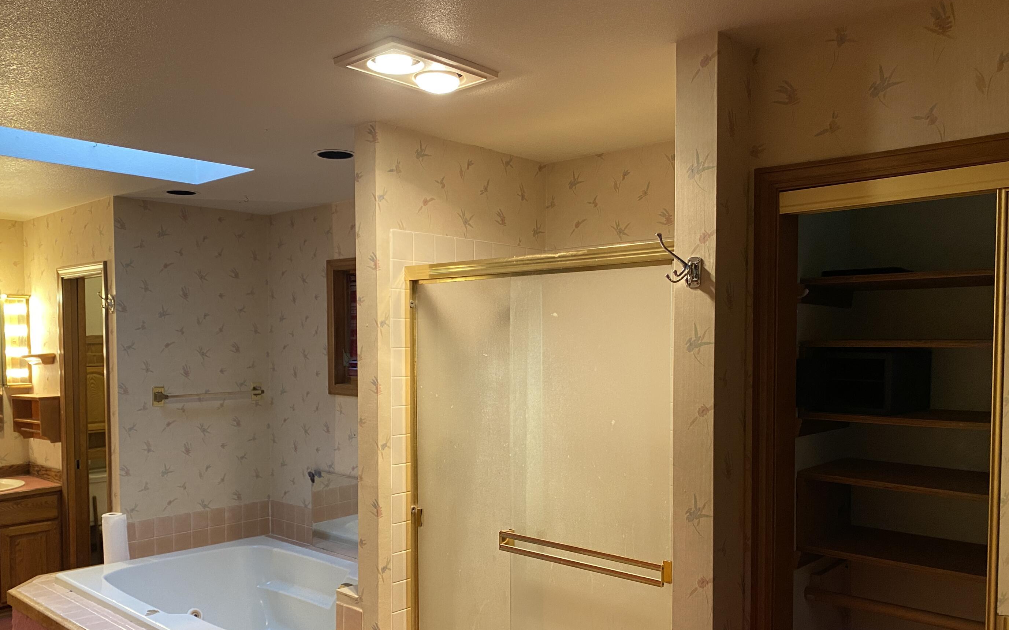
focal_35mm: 30
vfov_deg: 41.6
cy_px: 390
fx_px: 825
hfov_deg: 62.9
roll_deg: +0.0
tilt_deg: -2.7
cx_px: 491
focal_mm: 4.25
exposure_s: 1/60
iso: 160
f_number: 1.8
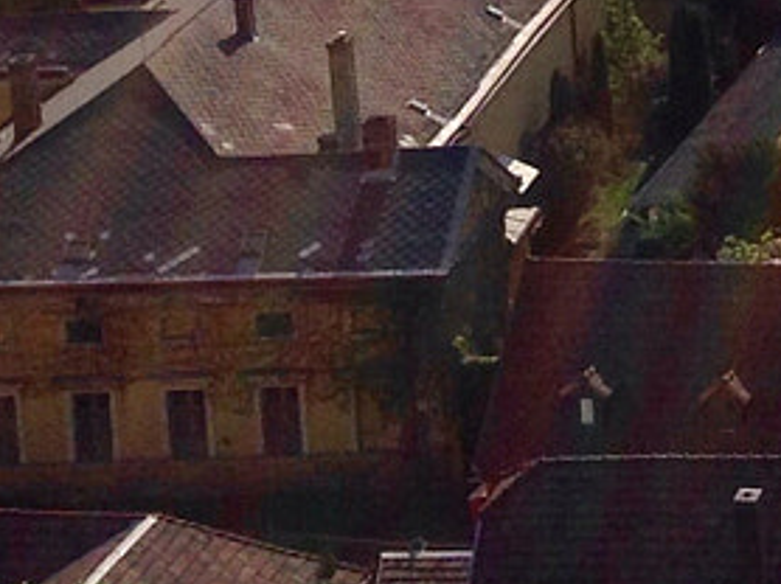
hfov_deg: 9.9
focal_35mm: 190
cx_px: 1385
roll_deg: +2.0
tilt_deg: -6.6
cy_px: -615
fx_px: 4283
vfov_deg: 7.5
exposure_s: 1/4184
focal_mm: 4.12
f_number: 2.4
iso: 50
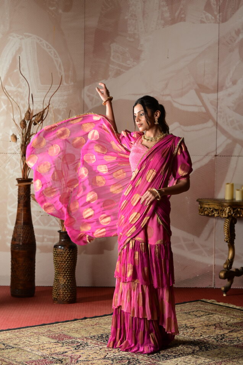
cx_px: 122
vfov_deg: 23.9
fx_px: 862
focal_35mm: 85
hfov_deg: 16.0
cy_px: 182
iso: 200
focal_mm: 85
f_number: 5.6
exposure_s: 1/160
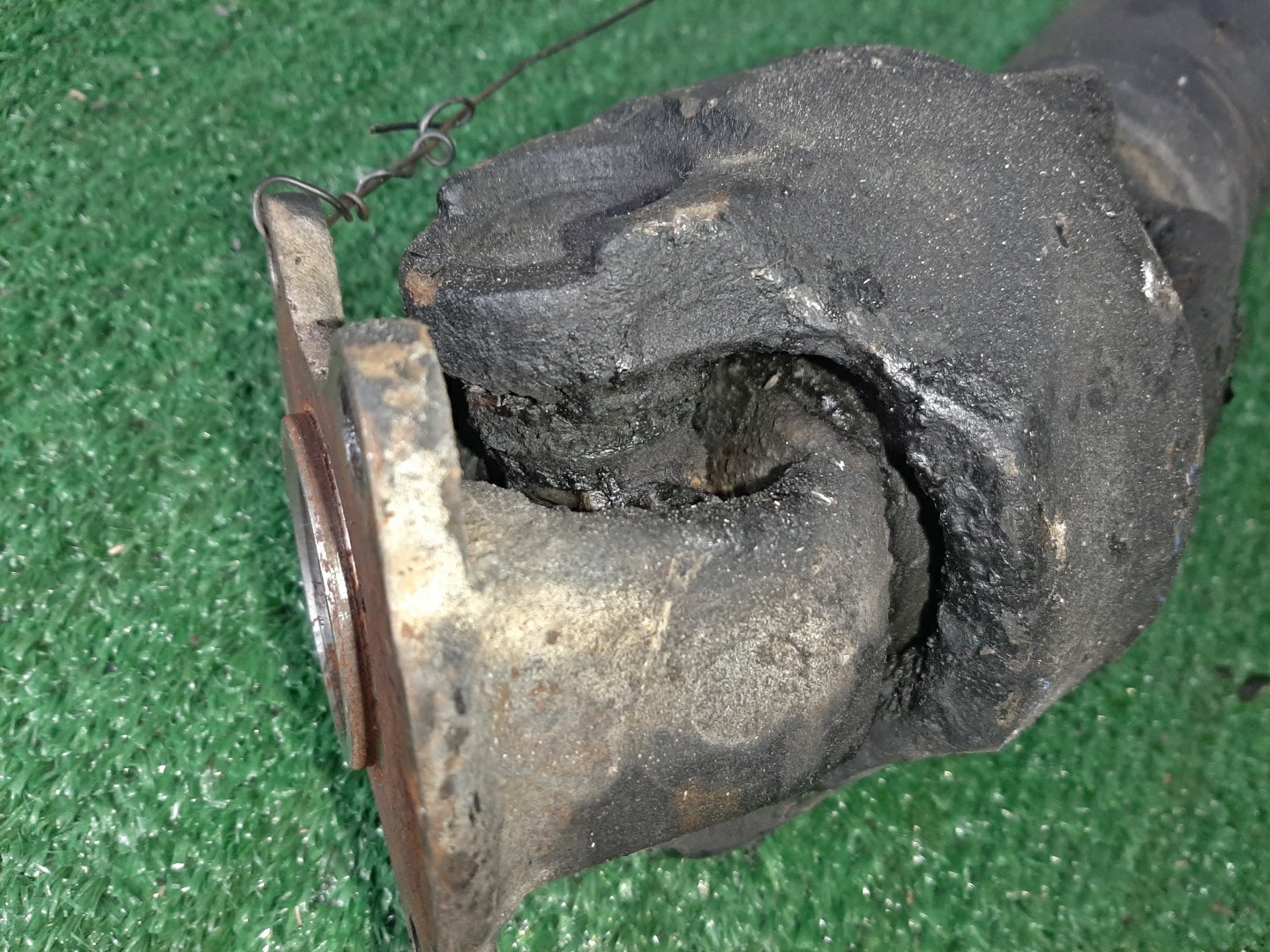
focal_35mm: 26
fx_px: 954
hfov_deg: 67.3
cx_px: 635
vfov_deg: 53.1
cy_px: 476
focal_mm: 3.93
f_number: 1.7
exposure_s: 1/50
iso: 112
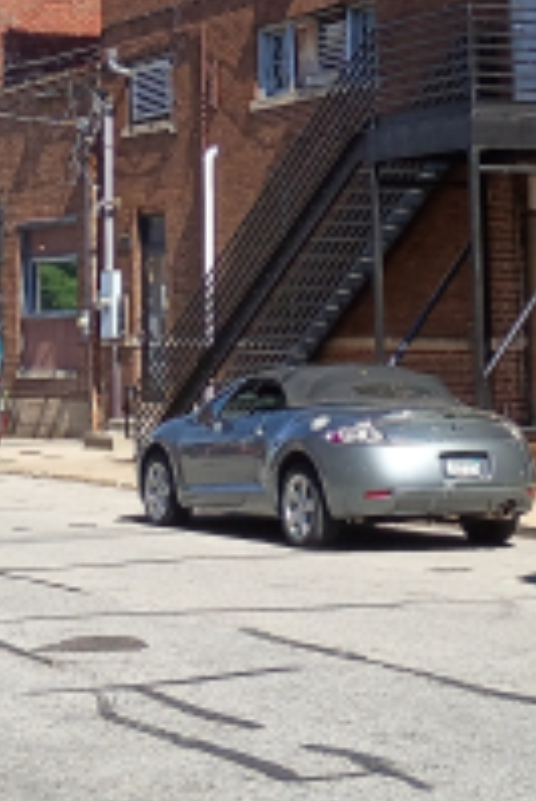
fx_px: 2252
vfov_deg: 19.6
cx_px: 228
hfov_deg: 13.6
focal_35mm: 101
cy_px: -16
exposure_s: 1/926
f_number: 1.8
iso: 100
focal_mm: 4.27
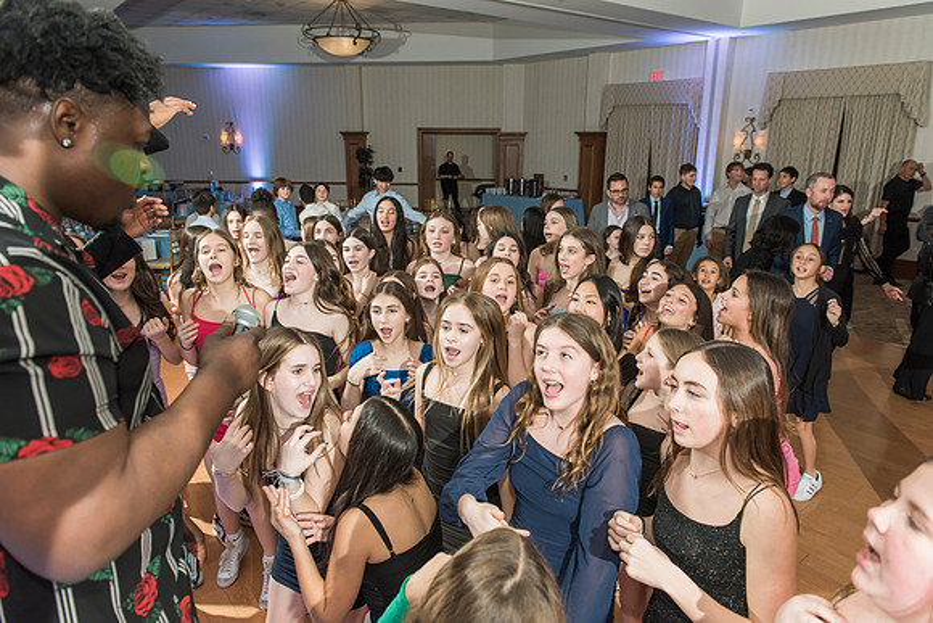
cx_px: 466
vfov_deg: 53.2
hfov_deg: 73.7
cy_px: 312
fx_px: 622
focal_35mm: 24
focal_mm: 24
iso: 800
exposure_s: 1/100
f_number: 4
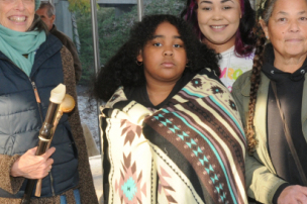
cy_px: 148
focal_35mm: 79
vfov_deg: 17.2
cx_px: 207
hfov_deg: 25.5
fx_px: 673
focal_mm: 20
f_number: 8
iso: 500
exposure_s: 1/60
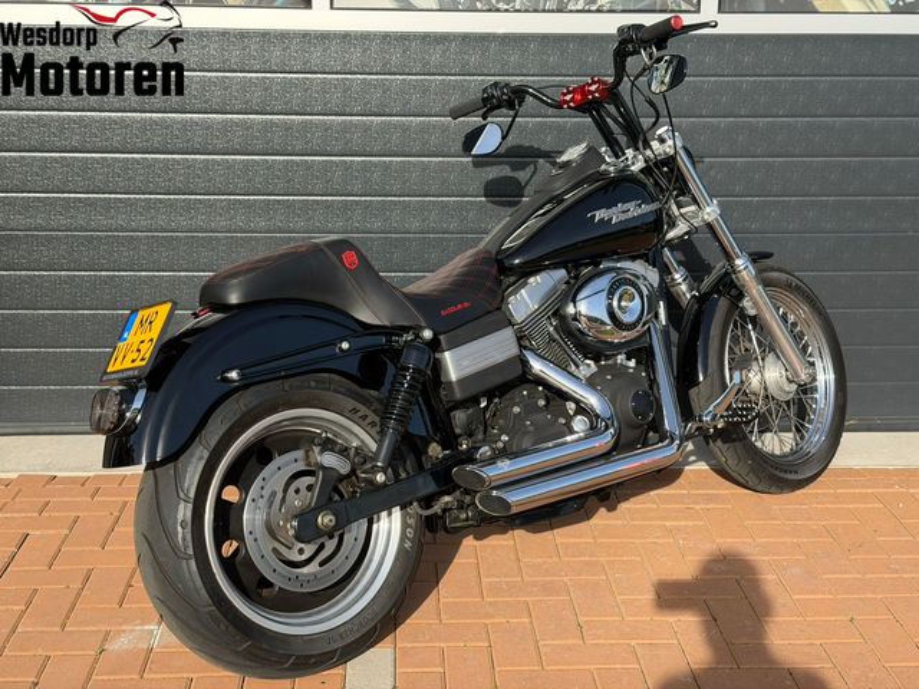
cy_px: 344
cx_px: 460
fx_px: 1274
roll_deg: +0.0
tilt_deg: -14.2
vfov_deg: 30.3
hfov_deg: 39.7
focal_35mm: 48
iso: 80
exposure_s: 1/2494
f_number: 1.78
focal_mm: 6.76
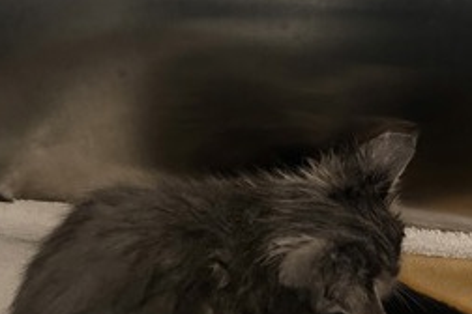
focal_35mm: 45
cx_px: 248
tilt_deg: -41.1
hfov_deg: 43.6
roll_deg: +3.6
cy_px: 136
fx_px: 590
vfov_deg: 29.8
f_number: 1.5
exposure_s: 1/32
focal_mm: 5.7
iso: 640
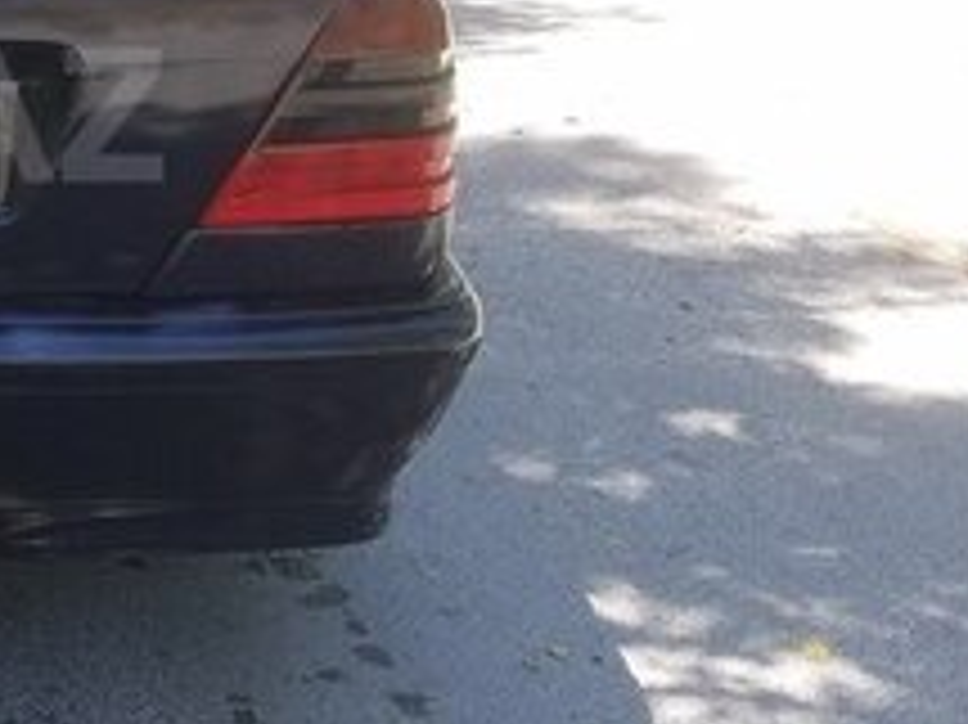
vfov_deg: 18.2
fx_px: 2236
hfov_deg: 21.9
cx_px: -297
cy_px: 115
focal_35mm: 80
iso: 50
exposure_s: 1/506
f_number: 1.7
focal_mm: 4.2
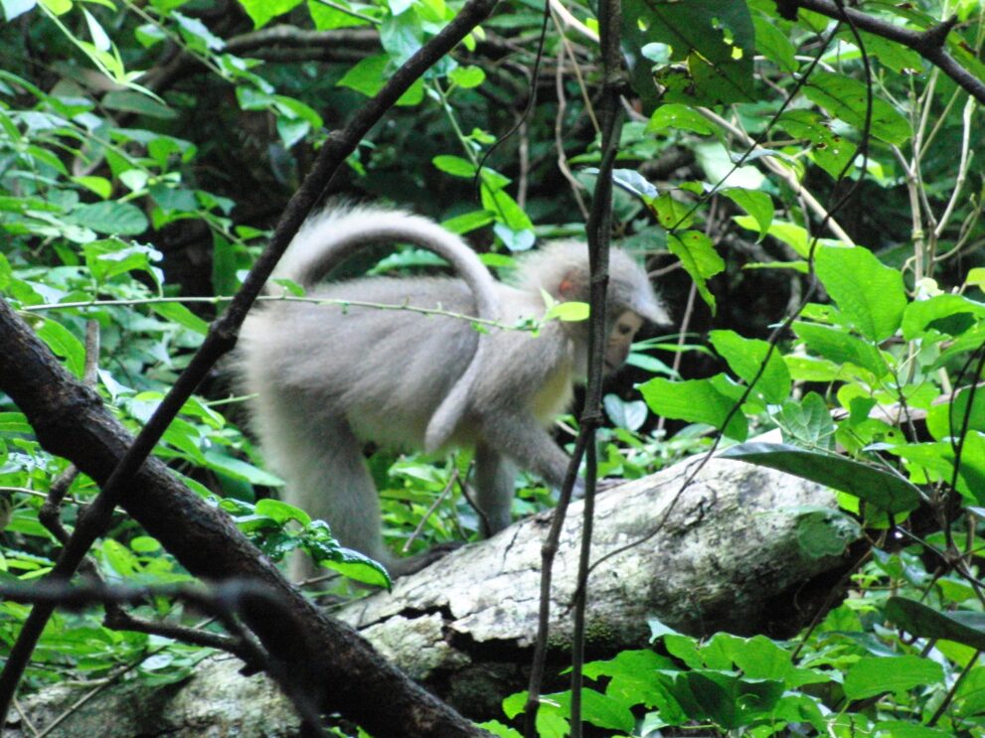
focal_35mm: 185
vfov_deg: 8.0
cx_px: 492
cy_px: 369
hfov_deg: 10.7
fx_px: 5264
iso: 800
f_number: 4.5
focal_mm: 32.1
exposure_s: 1/50
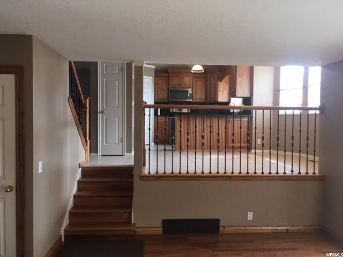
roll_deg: +2.1
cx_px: 172
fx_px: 287
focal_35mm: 29
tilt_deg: +1.0
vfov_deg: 48.2
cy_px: 128
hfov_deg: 61.7
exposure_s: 1/30
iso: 40
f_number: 2.2
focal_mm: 4.15
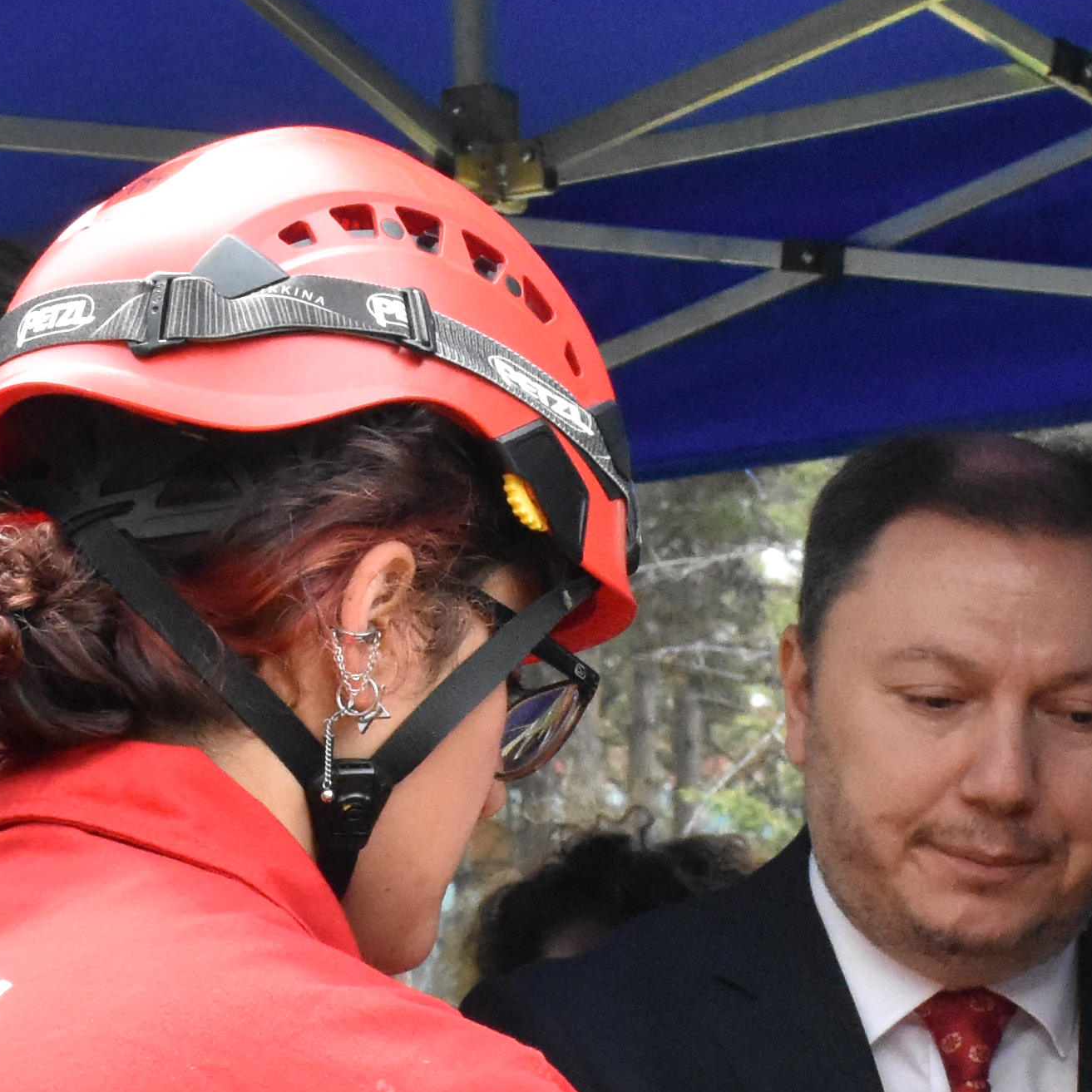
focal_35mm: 198
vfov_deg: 8.8
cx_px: 659
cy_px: 964
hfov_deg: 8.8
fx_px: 7067
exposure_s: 1/640
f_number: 13
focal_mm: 34
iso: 4000
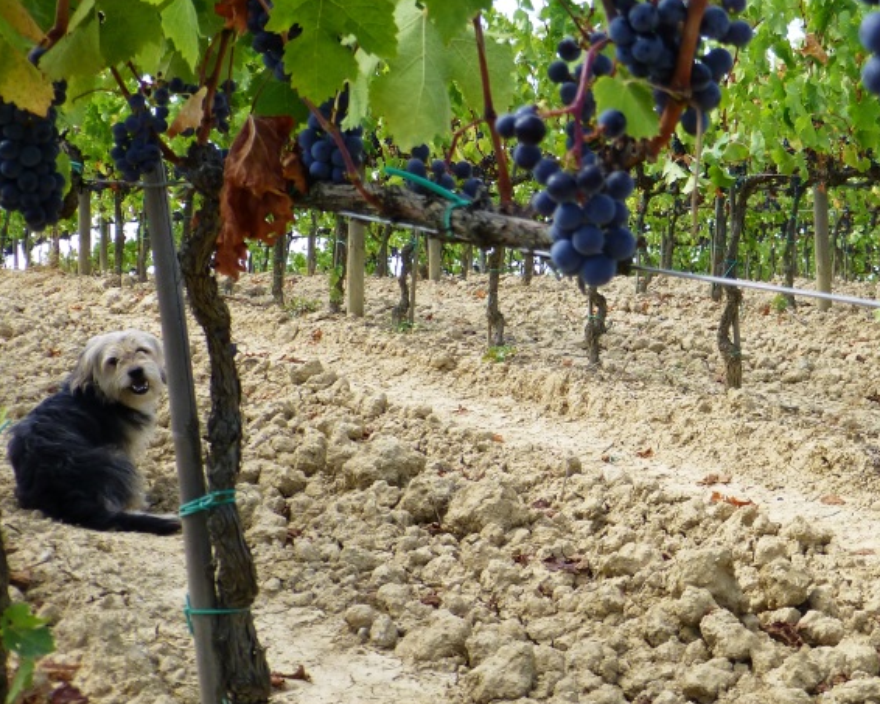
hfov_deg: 30.3
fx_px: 1563
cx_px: 762
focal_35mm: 60
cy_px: 281
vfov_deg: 25.3
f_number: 3.7
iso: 100
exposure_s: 1/250
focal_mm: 6.1
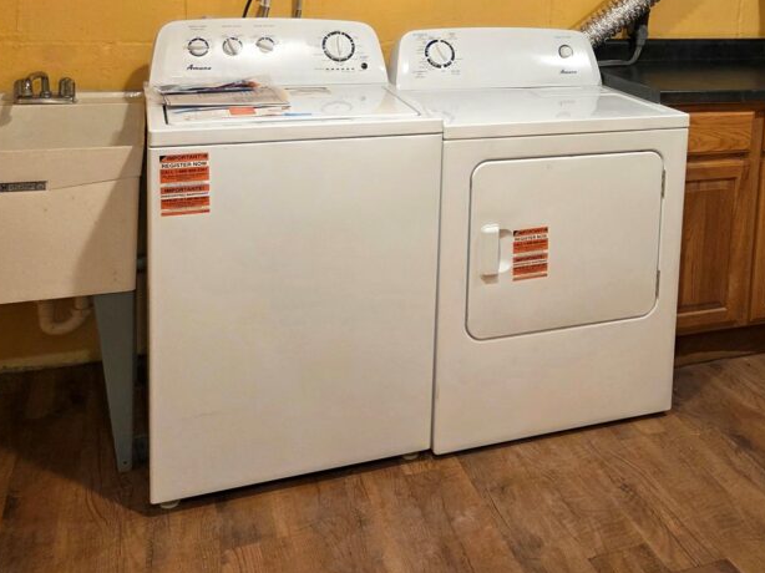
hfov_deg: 45.9
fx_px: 884
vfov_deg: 34.3
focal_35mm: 40
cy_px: 80
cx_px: 528
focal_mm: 5.4
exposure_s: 1/120
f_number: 1.8
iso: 400
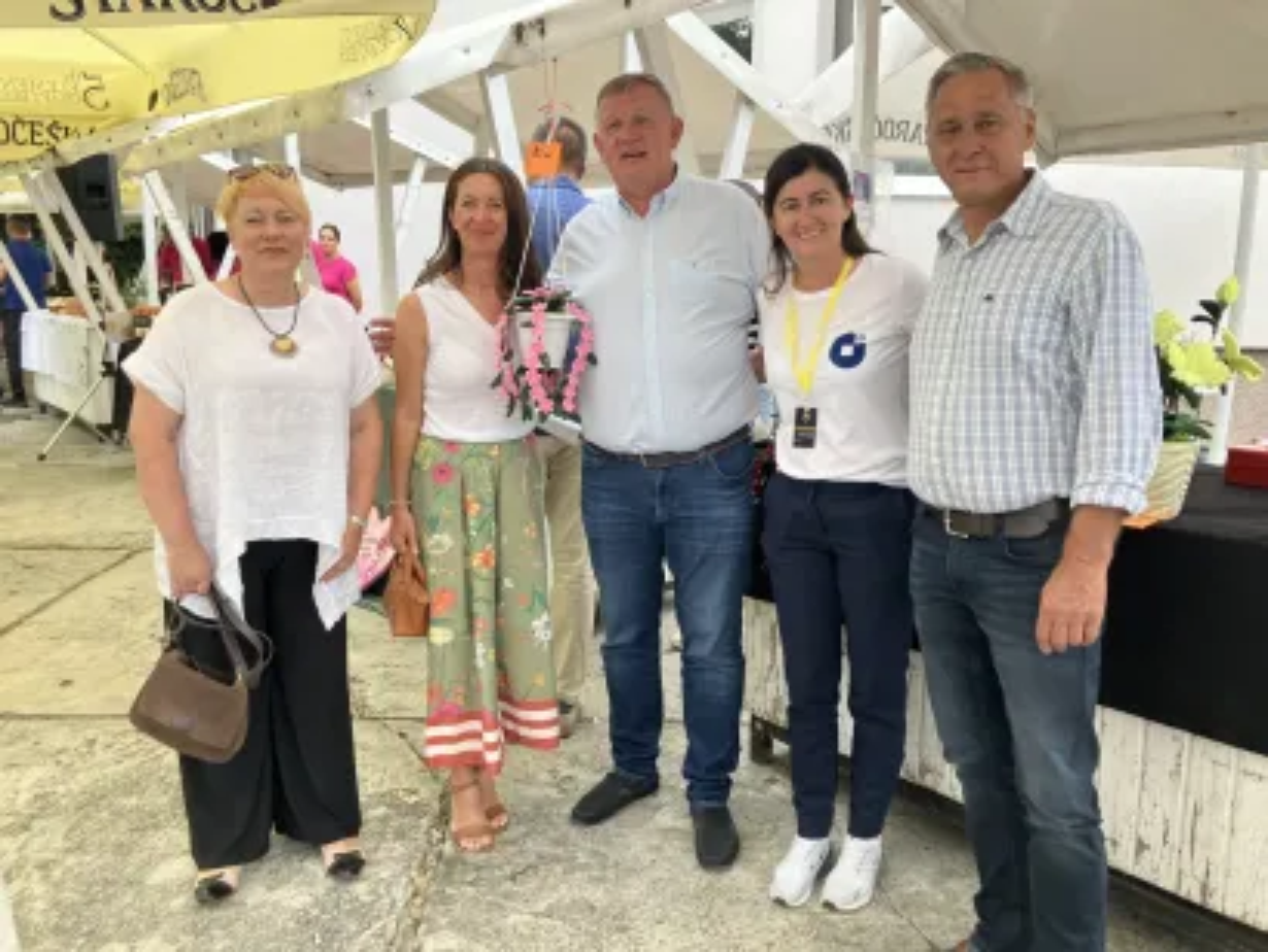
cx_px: 634
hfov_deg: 63.4
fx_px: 1026
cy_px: 476
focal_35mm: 28
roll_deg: -0.1
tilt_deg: -8.4
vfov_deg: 49.8
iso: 40
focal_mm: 3.99
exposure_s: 1/121
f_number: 1.8
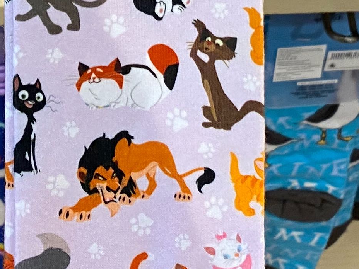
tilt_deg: -52.0
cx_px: 129
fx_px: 1172
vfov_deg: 12.1
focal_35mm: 113
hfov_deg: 17.4
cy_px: -202
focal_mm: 4.25
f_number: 1.8
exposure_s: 1/60
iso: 125
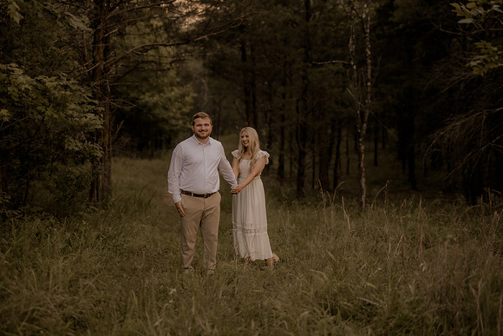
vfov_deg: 27.0
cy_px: 168
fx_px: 699
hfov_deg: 39.6
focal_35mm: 50
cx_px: 252
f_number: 2.2
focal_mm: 50
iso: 200
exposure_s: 1/320
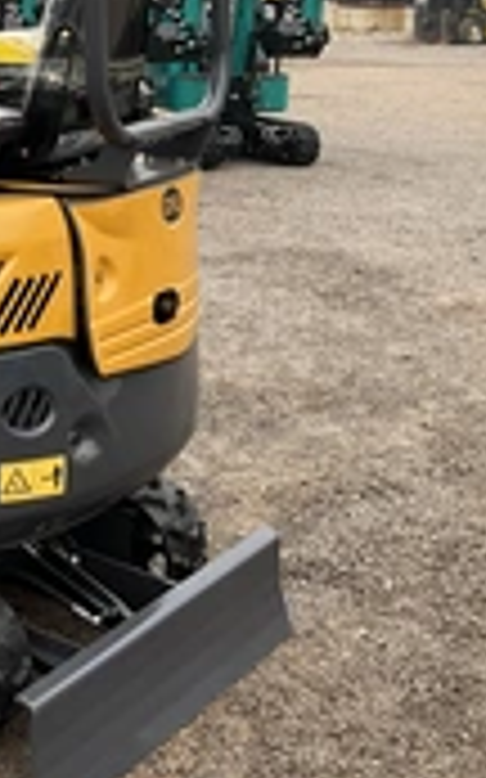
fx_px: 1506
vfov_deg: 28.4
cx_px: -144
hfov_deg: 17.2
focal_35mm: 71
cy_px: 153
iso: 20
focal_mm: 3
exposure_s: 1/150
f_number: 1.8
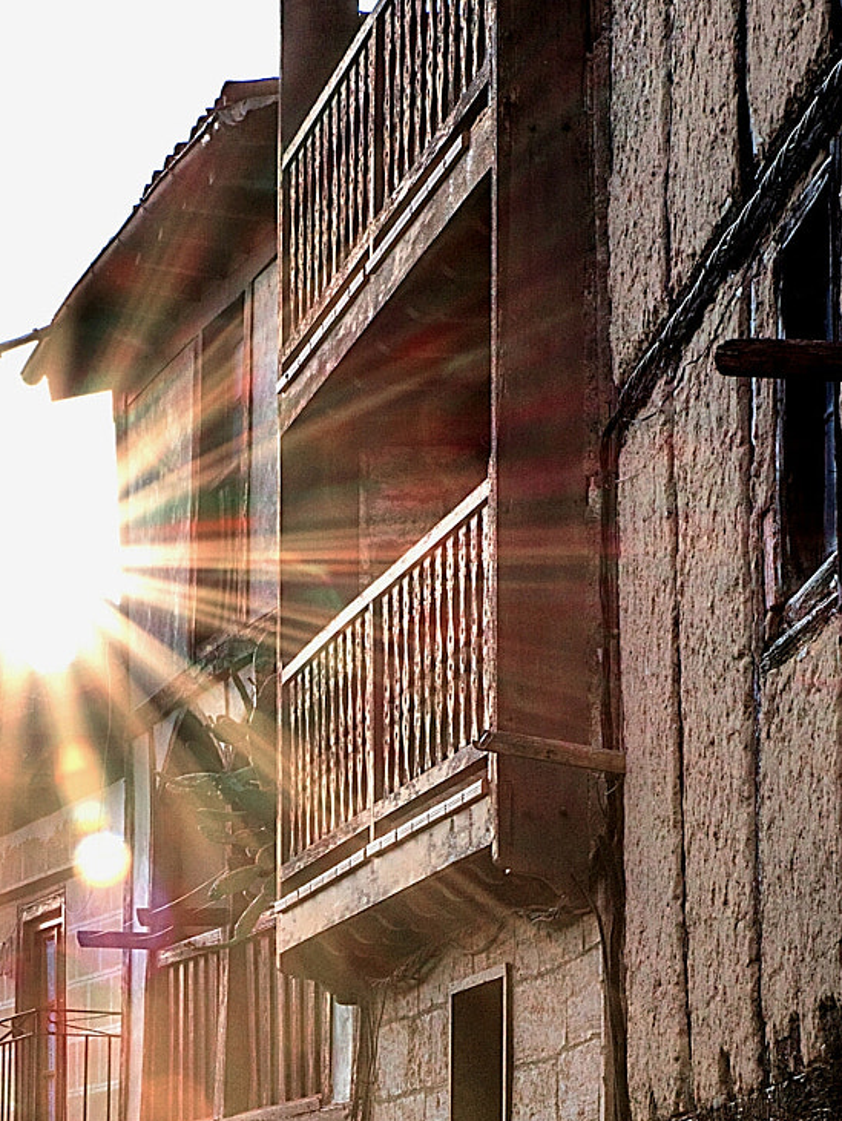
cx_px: 158
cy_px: 1092
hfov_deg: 14.6
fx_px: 3273
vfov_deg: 19.0
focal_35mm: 101
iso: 80
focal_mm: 48
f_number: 16
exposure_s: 1/160
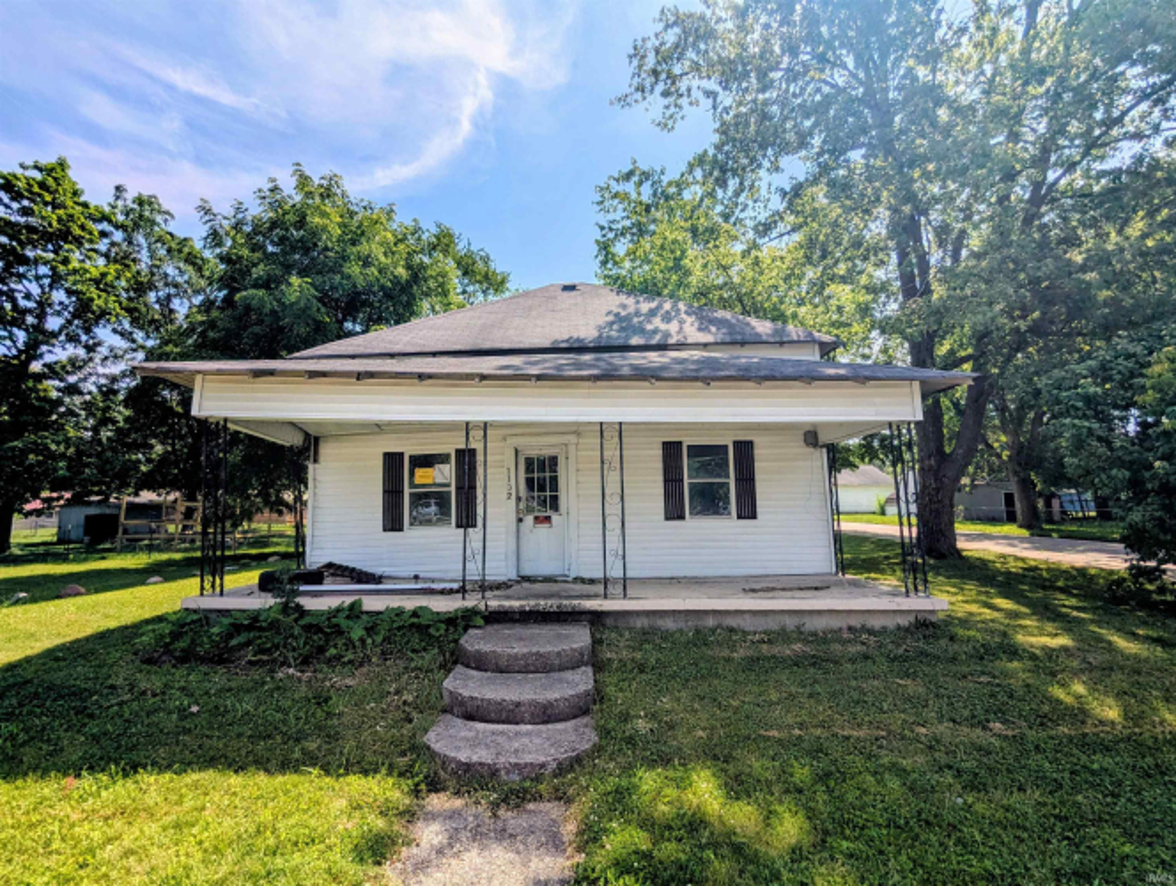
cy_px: 443
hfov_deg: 94.4
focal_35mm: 16
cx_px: 588
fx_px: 544
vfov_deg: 78.2
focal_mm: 2.35
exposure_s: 1/2513
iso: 48
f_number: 2.2
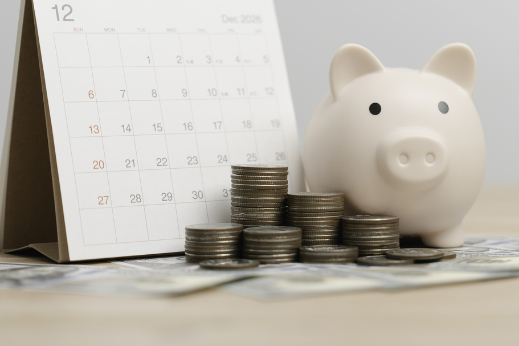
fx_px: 1701
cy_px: 89
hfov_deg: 17.3
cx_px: 374
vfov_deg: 11.6
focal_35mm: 118
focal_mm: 70
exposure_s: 1/160
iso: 200
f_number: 2.8
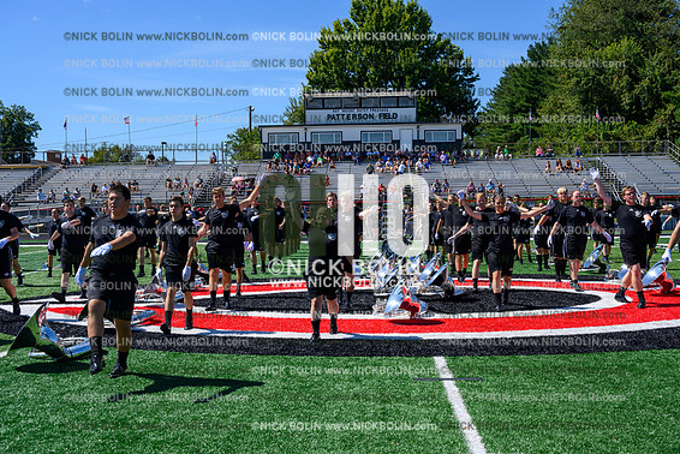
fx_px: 794
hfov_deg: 46.4
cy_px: 231
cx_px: 344
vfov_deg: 31.9
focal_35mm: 42
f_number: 8
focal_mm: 41
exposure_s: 1/500
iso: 160
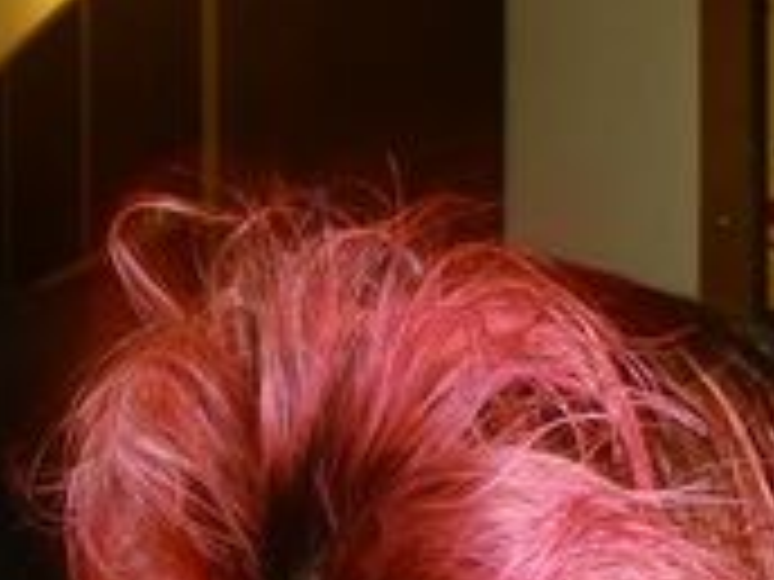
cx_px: 63
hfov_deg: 18.6
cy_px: 638
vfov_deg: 13.9
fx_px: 2325
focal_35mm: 104
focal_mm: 5
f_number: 3.9
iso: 100
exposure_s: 1/30
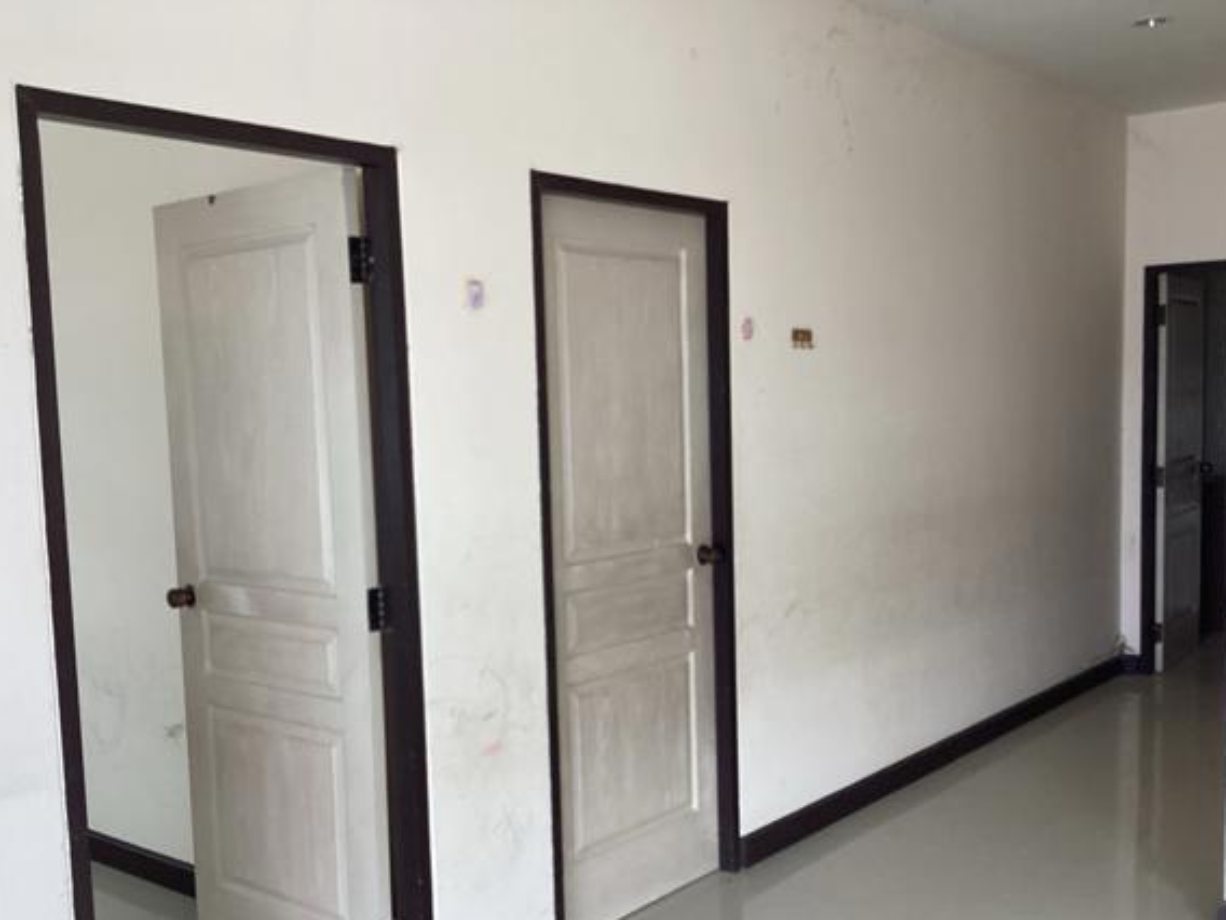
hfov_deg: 51.4
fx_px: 1275
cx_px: 600
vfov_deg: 39.6
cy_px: 530
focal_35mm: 36
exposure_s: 1/120
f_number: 2.4
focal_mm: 3.3
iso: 50
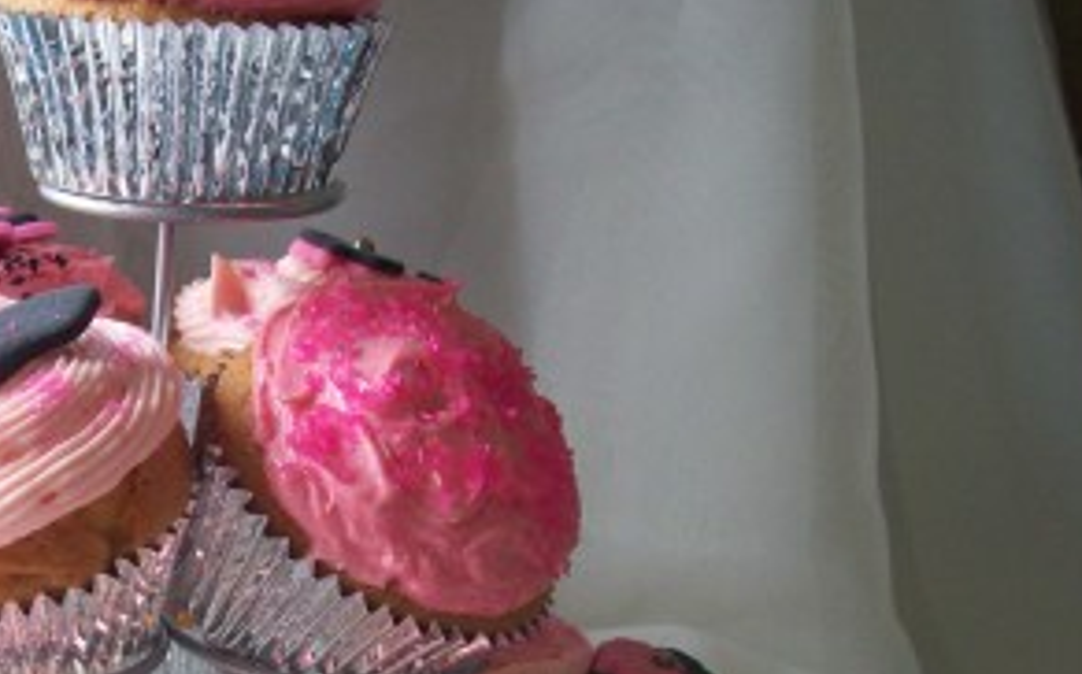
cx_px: 145
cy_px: 578
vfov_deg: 19.1
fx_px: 1974
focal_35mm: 67
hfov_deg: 29.6
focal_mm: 6
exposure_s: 1/64
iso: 132
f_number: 2.7
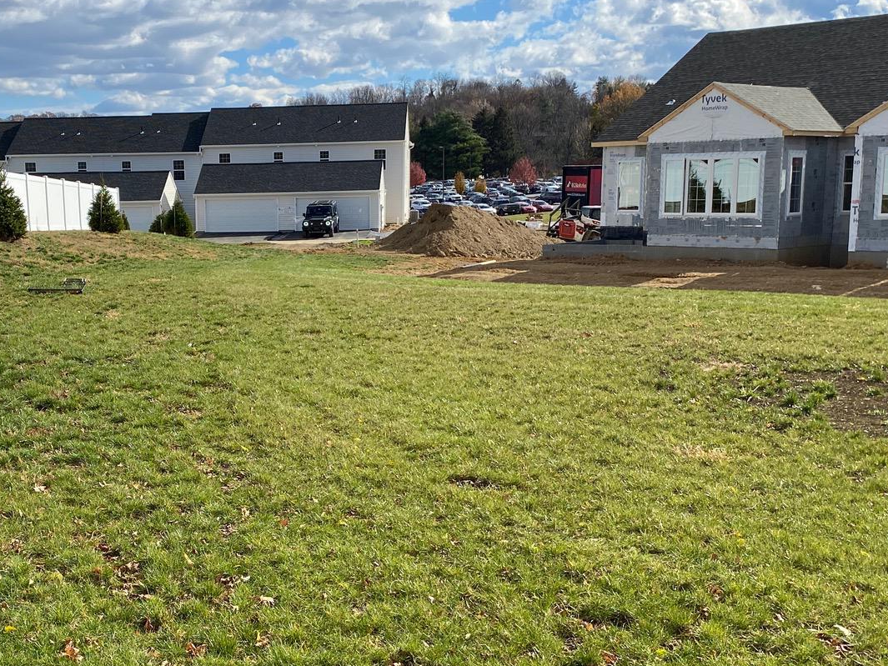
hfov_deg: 37.6
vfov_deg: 28.9
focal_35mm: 50
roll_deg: -1.1
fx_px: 1283
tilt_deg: -11.4
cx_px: 273
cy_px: 447
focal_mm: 4.25
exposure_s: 1/2817
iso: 32
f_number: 1.8
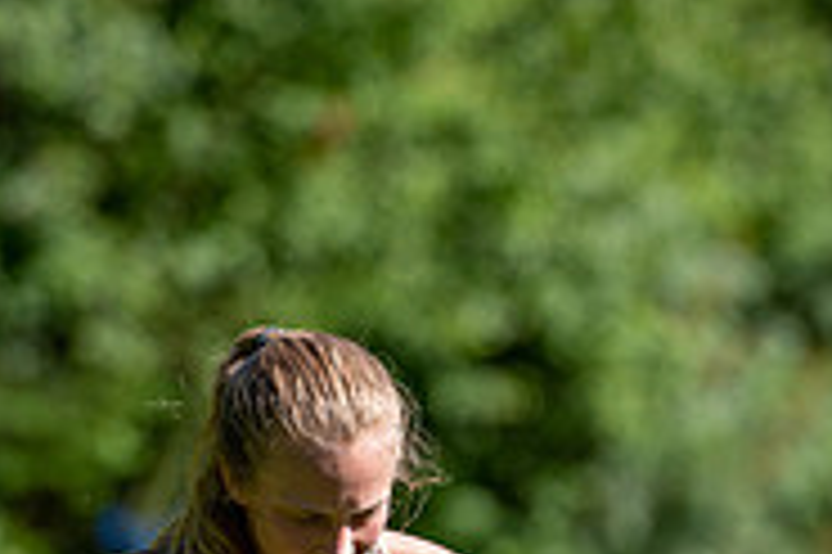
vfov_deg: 2.2
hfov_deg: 3.3
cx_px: 562
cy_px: 570
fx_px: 14501
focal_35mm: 628
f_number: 3.5
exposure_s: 1/800
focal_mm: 200
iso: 100
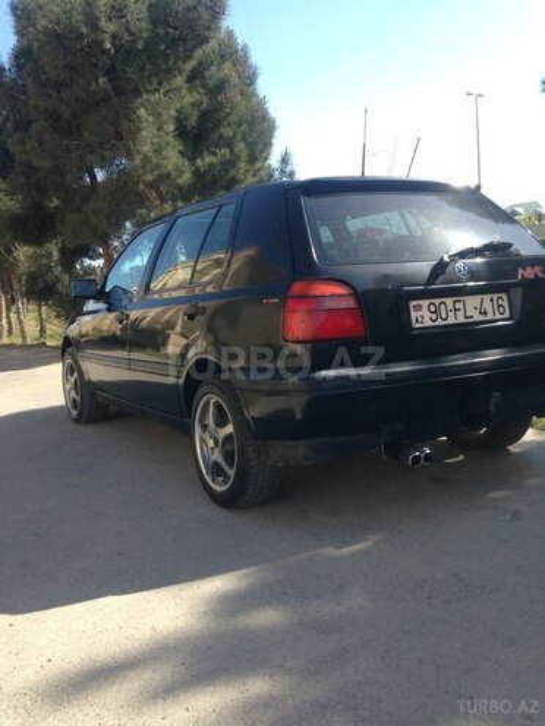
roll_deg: +2.5
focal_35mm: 33
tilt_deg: -5.9
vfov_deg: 55.4
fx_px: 693
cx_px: 272
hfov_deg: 42.9
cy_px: 363
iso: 50
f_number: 2.4
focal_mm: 4.12
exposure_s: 1/686
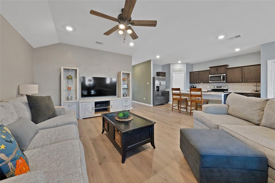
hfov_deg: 112.6
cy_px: 92
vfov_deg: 90.0
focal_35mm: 12
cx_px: 138
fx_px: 92
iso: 640
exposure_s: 1/1.25
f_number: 9
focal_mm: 12
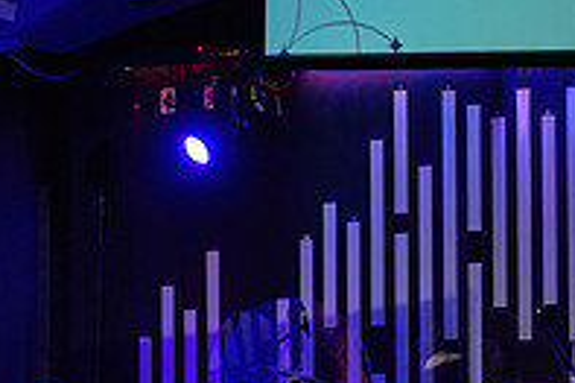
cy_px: 267
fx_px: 3559
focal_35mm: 223
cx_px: -179
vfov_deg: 6.1
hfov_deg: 9.1
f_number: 4
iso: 1600
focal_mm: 70
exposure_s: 1/250
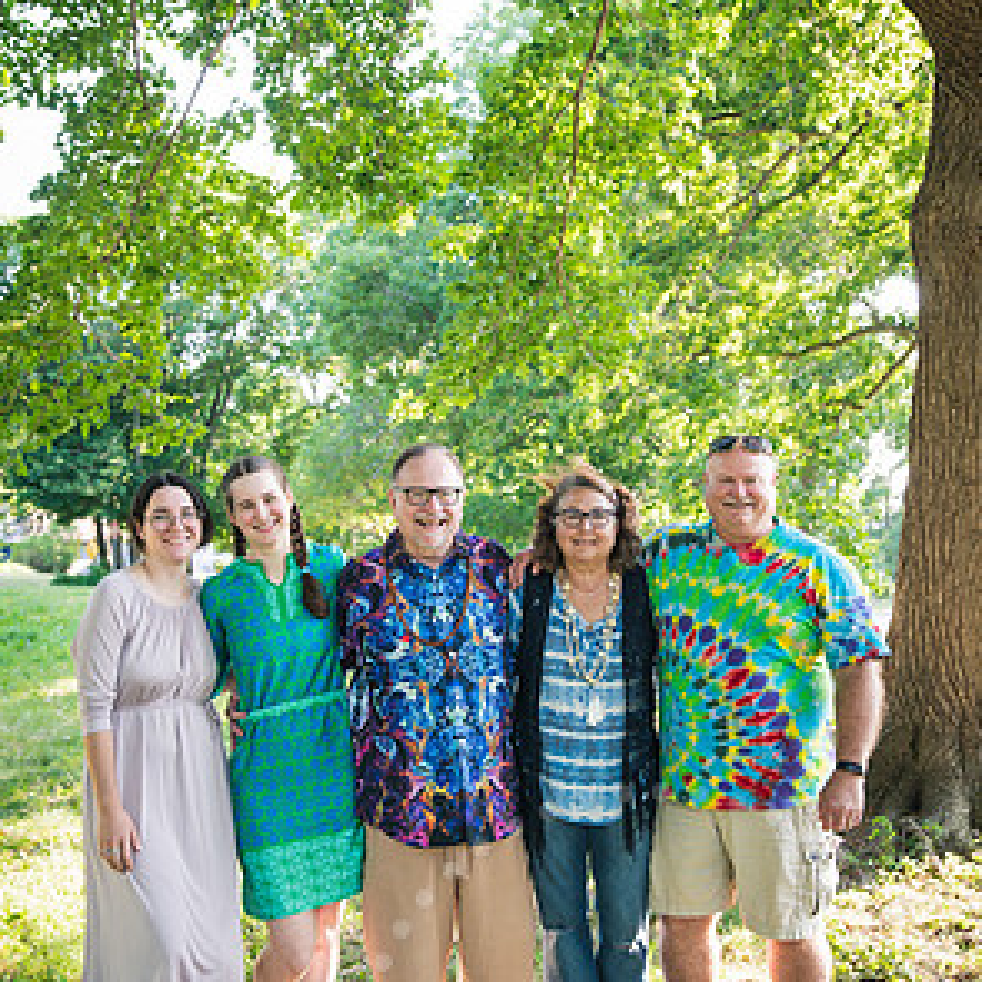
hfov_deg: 38.3
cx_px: 488
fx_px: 1412
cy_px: 516
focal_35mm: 44
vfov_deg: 38.3
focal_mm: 34
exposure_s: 1/320
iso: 800
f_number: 3.5
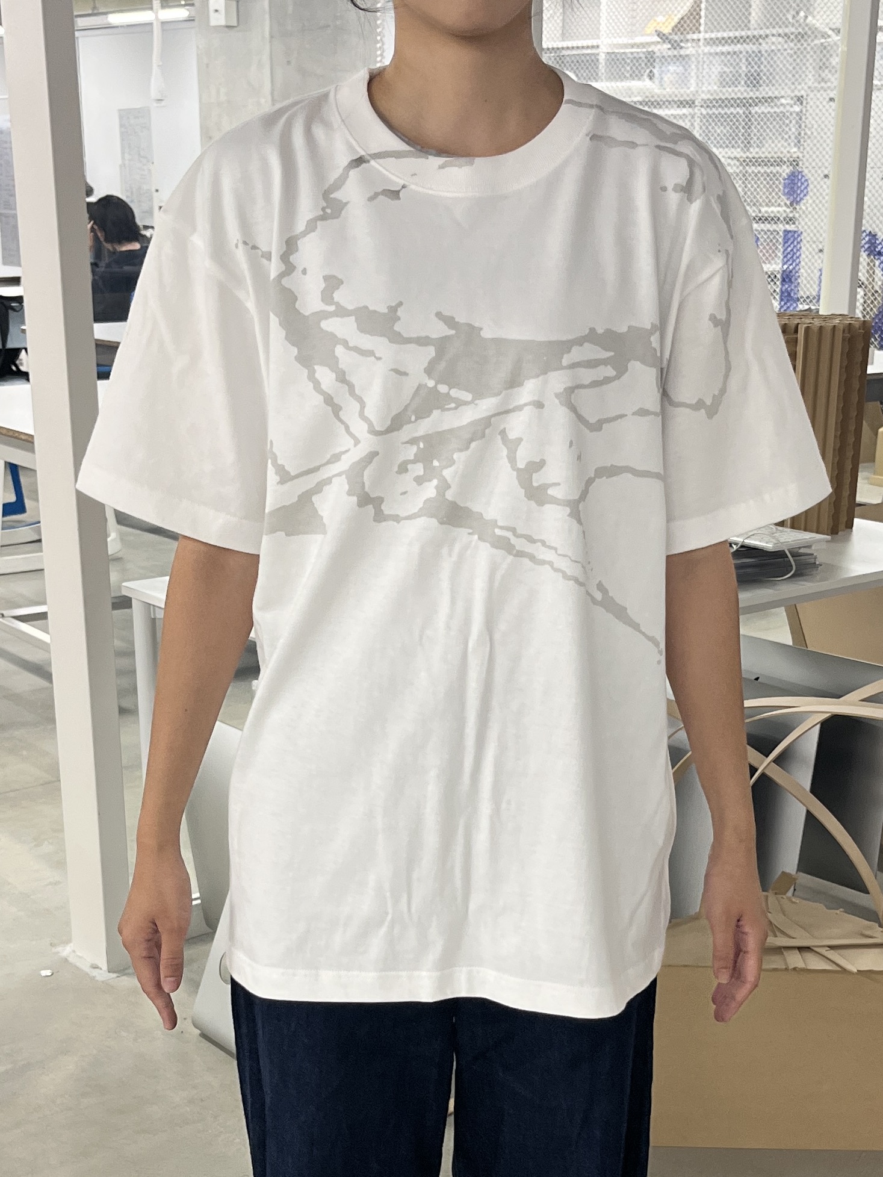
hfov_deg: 53.1
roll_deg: -1.1
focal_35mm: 26
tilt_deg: -20.5
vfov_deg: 67.3
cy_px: 588
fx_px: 884
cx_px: 442
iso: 125
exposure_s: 1/107
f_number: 1.6
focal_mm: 5.1
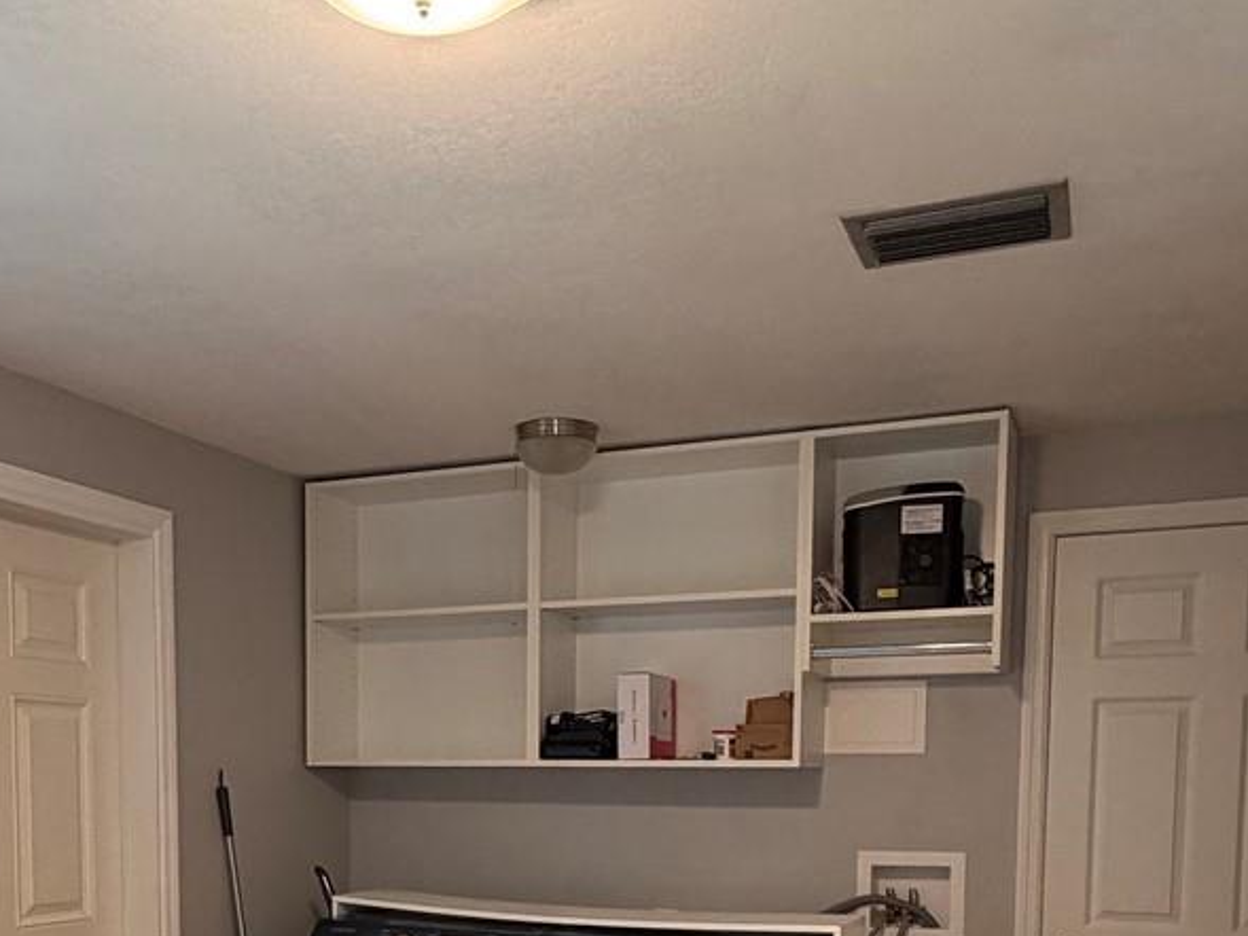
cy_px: 894
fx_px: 1370
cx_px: 475
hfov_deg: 48.5
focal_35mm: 38
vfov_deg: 34.9
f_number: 2.2
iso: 250
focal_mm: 2.22
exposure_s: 1/60
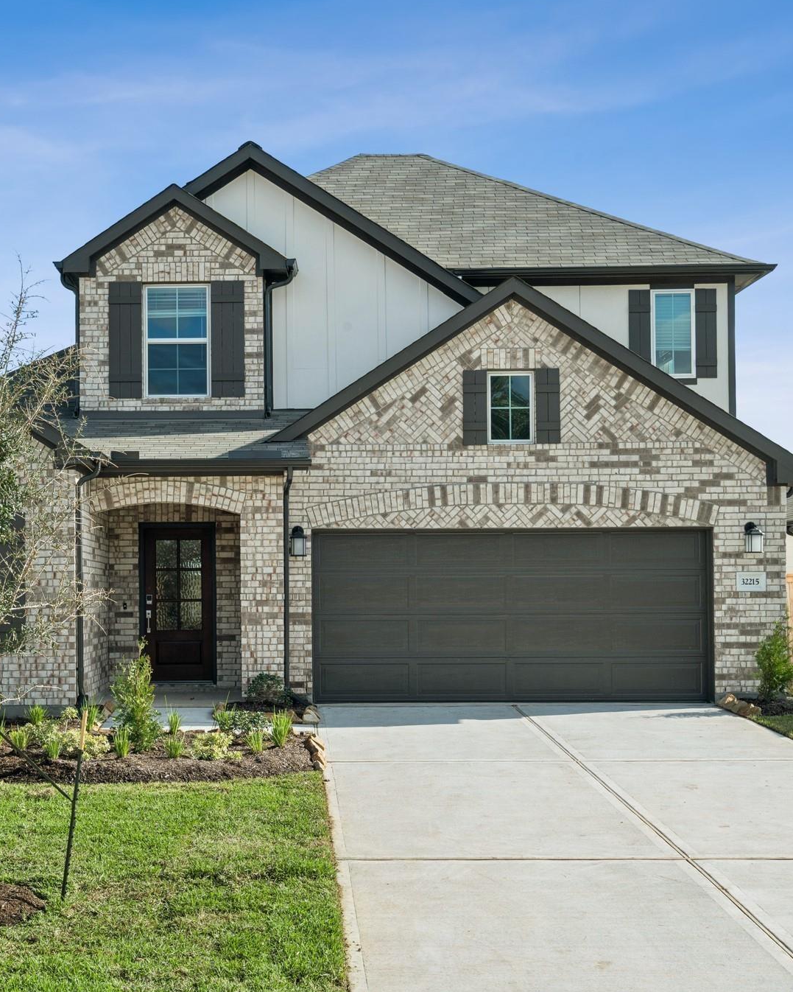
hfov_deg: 30.0
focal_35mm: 50
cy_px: 500
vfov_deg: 37.3
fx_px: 1467
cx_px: 264
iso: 160
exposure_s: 1/160
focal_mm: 35
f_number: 9
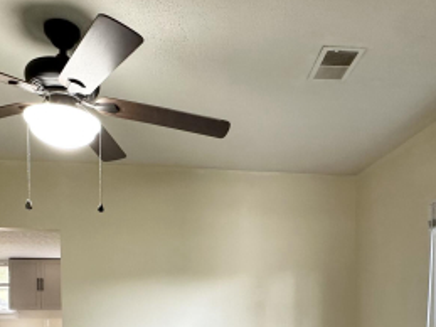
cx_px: 250
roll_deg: -0.4
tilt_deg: -1.8
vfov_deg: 36.5
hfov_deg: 51.2
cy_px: 308
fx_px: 453
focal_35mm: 36
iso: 200
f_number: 2.2
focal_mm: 2.22
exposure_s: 1/60
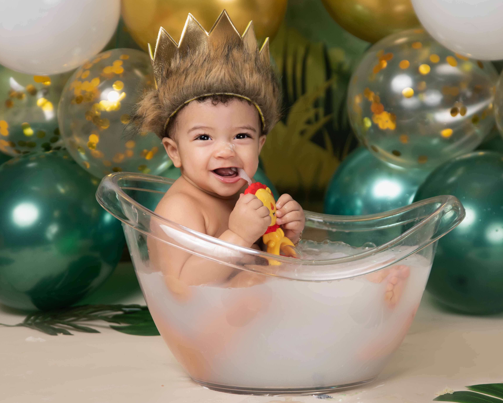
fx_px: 1563
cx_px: 247
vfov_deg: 14.7
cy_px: 202
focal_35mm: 105
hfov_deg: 18.3
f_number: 2.8
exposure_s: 1/200
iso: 200
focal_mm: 62
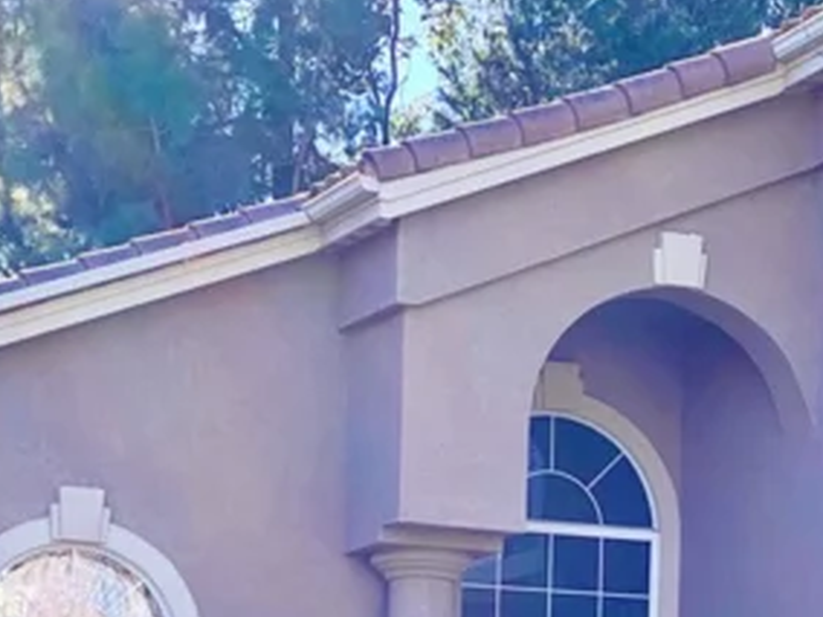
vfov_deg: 10.7
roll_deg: -1.6
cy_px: 687
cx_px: 749
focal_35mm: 137
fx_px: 3257
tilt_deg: +3.9
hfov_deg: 14.3
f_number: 2
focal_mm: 6
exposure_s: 1/905
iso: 20
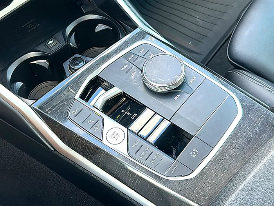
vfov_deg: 38.7
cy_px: 103
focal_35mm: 37
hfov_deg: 50.1
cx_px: 137
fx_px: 293
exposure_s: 1/93
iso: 50
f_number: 1.78
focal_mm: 6.86
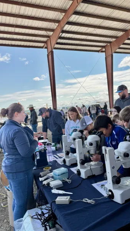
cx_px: 80
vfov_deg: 66.0
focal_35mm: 29
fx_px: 178
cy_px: 109
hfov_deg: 39.9
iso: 80
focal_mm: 6.76
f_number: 1.78
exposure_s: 1/2604
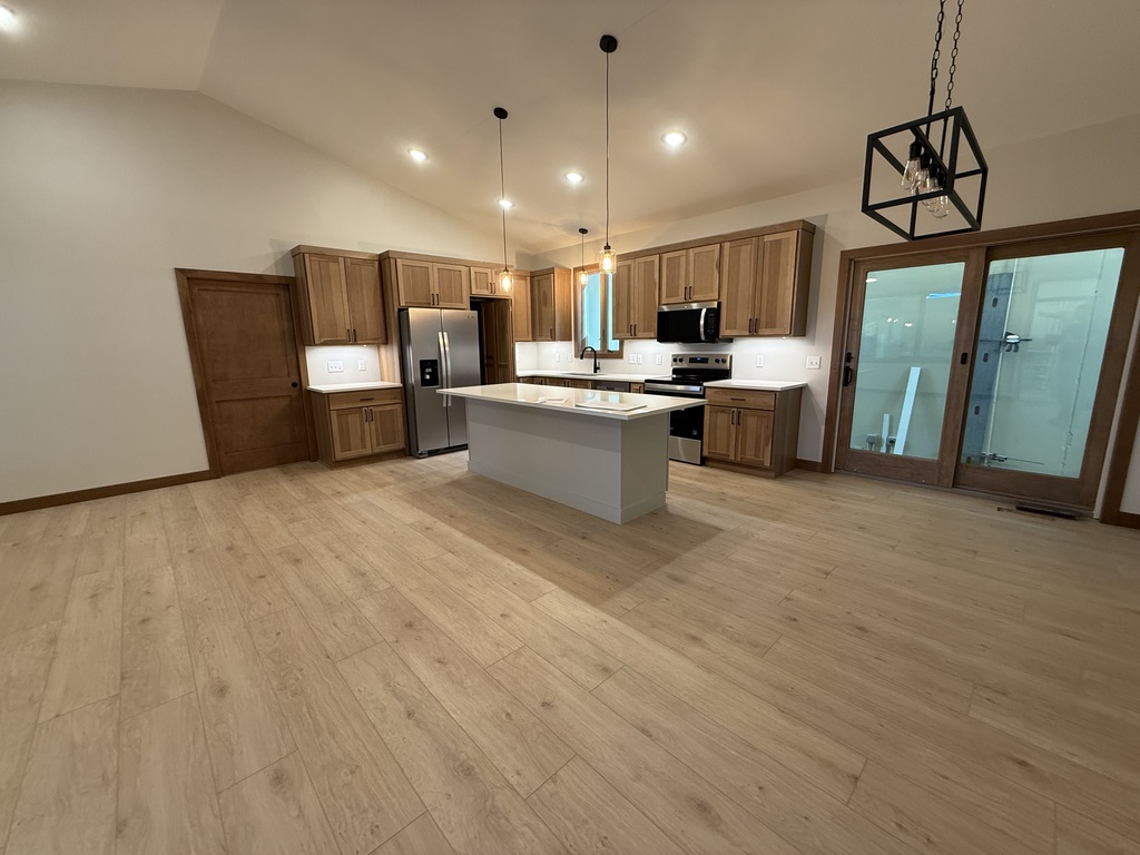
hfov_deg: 102.1
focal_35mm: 14
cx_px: 570
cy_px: 428
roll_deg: +0.8
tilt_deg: -9.9
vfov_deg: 85.7
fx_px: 461
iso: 160
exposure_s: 1/60
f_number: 2.2
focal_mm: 2.22
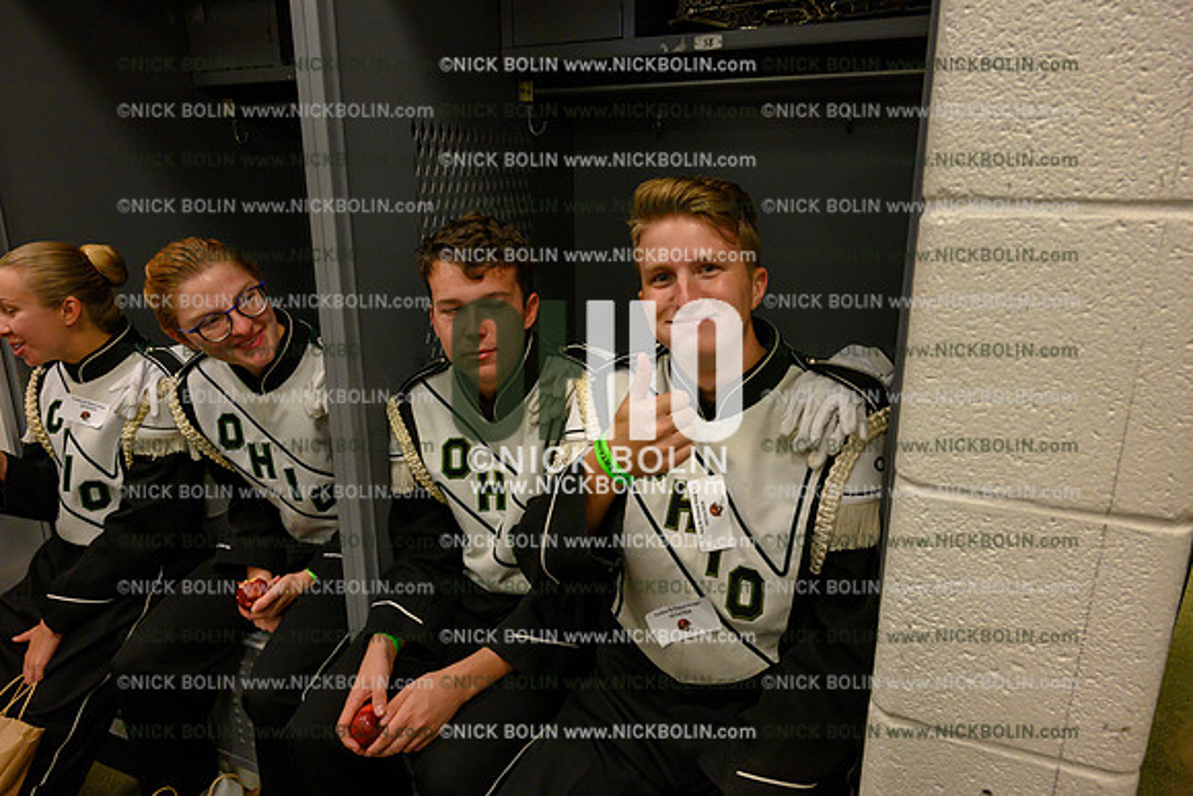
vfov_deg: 53.2
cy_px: 398
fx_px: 795
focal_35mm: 24
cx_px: 596
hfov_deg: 73.7
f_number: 8
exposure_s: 1/100
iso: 2500
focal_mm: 24
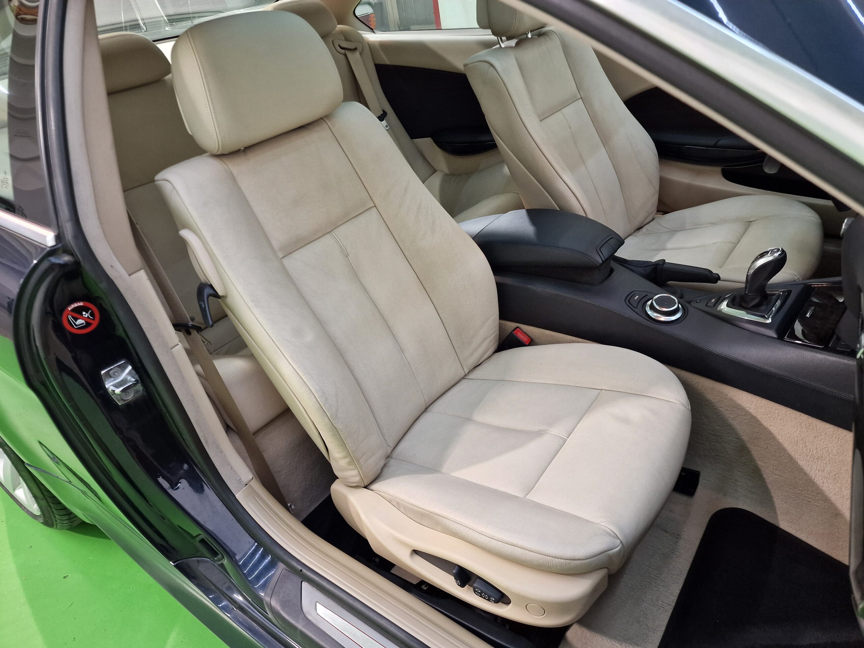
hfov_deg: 73.9
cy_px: 324
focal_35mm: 23
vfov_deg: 58.9
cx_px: 432
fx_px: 574
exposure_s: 1/50
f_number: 1.8
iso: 160
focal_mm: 6.4
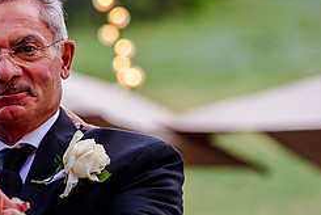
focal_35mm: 315
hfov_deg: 6.5
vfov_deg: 4.4
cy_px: 104
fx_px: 2812
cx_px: 11
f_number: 2.8
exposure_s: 1/640
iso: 800
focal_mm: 116
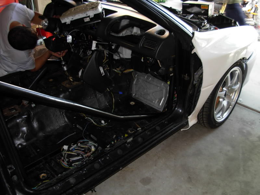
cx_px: 130
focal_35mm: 38
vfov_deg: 37.7
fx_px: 285
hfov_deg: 49.0
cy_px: 98
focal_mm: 6.3
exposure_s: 1/22.6
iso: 79
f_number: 2.9
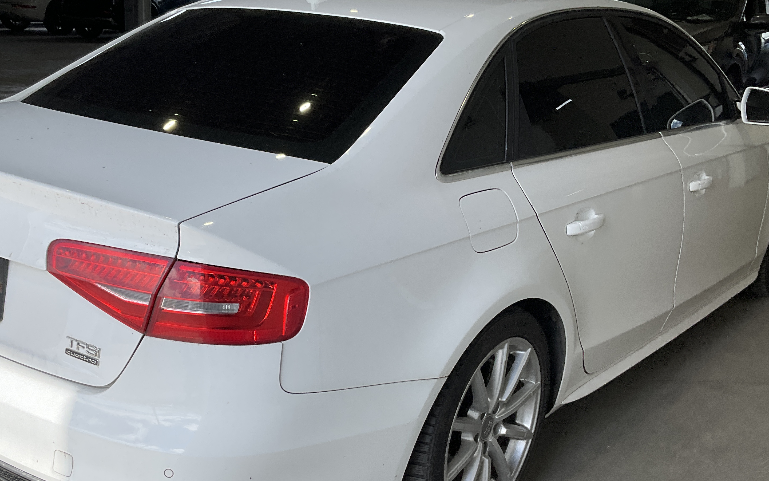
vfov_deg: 29.8
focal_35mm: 43
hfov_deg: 46.1
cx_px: 330
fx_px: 901
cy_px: 279
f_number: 1.8
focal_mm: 3
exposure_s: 1/574
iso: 25
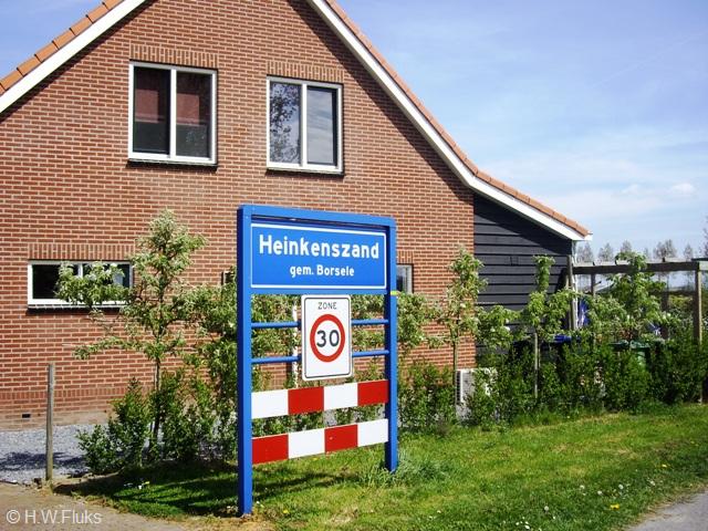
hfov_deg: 49.0
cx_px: 354
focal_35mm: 38
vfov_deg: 37.7
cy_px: 266
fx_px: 777
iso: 64
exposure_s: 1/100
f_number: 8
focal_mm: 7.9
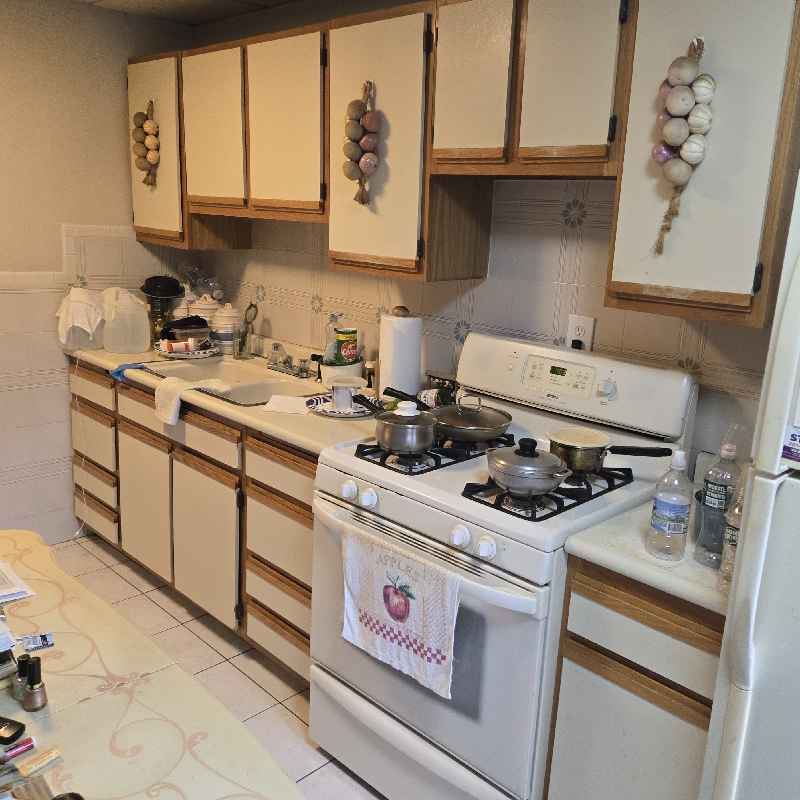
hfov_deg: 55.6
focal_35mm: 29
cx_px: 425
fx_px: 758
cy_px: 386
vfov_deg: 55.6
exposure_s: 1/120
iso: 640
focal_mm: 5.4
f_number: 1.8
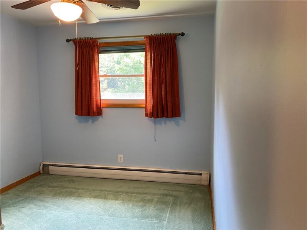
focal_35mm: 26
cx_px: 154
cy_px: 115
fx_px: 231
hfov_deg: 67.3
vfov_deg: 53.1
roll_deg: +0.2
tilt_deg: -5.6
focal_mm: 4.25
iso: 200
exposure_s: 1/60
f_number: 1.8
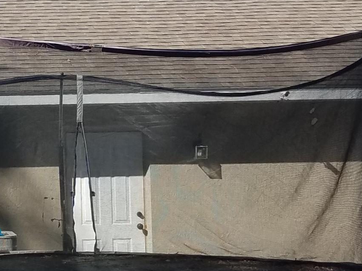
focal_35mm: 92
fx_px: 962
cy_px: 134
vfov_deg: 16.1
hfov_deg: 20.5
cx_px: -16
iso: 40
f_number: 1.7
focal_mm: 4.2
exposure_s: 1/1572
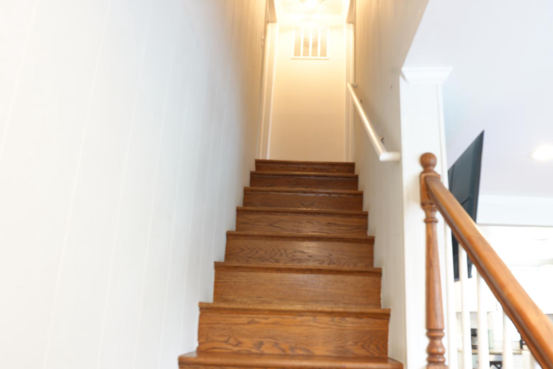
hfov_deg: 67.1
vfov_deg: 47.7
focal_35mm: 27
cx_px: 315
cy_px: 218
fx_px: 415
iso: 100
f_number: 8
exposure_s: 1.3
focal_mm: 20
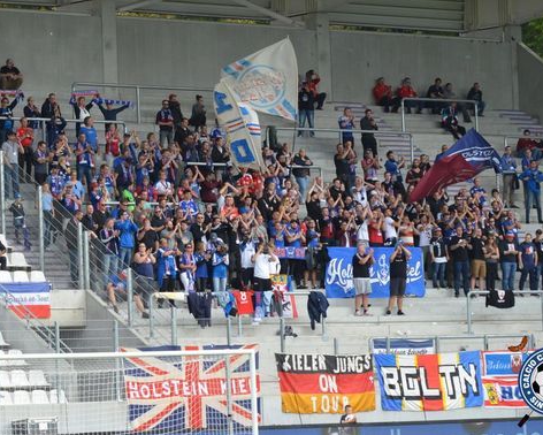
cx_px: 288
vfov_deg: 9.1
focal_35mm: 170
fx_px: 2733
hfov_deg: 11.3
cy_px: 218
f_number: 4.5
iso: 400
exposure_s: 1/1000
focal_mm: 100
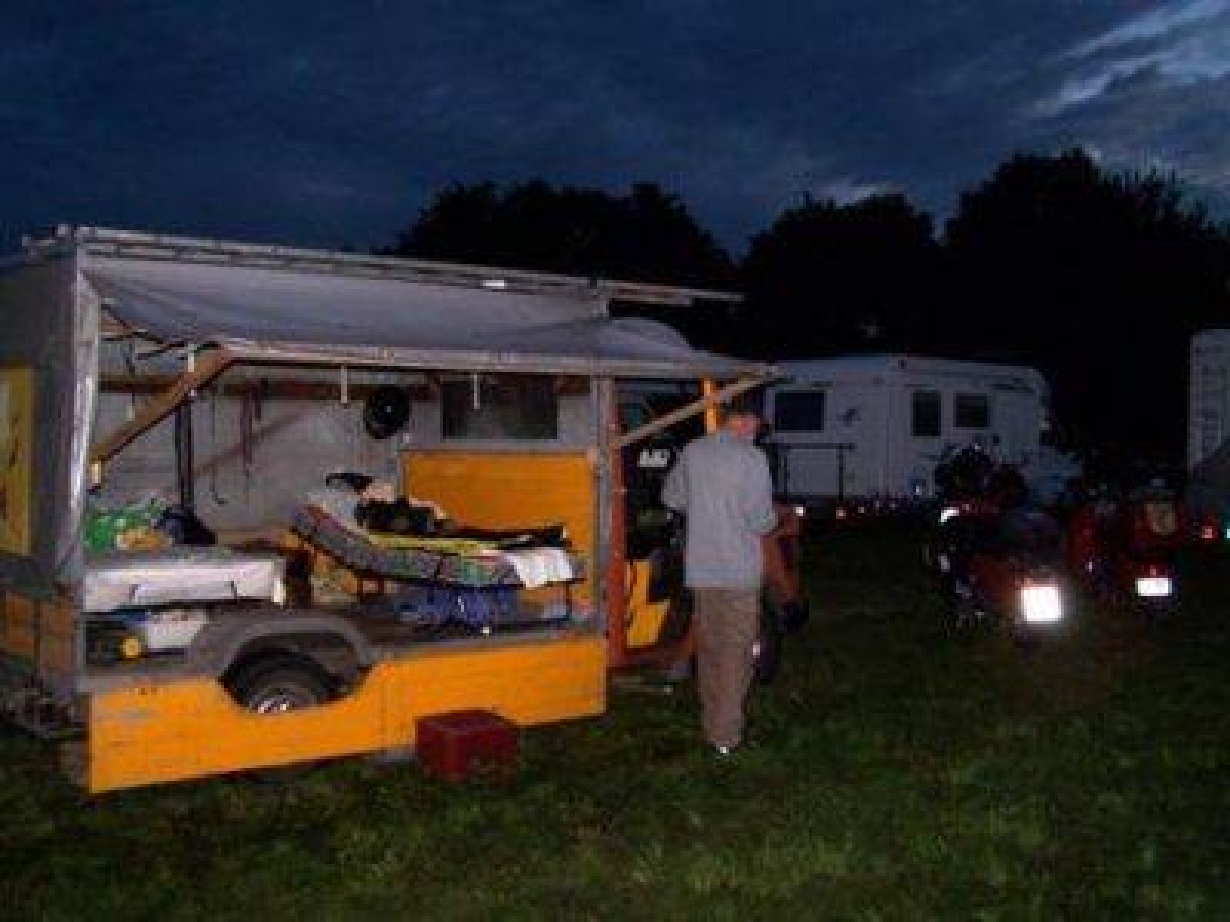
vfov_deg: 37.7
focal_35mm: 38
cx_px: 615
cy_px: 461
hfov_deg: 49.0
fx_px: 1350
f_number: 2.8
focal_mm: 6.3
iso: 140
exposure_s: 1/60
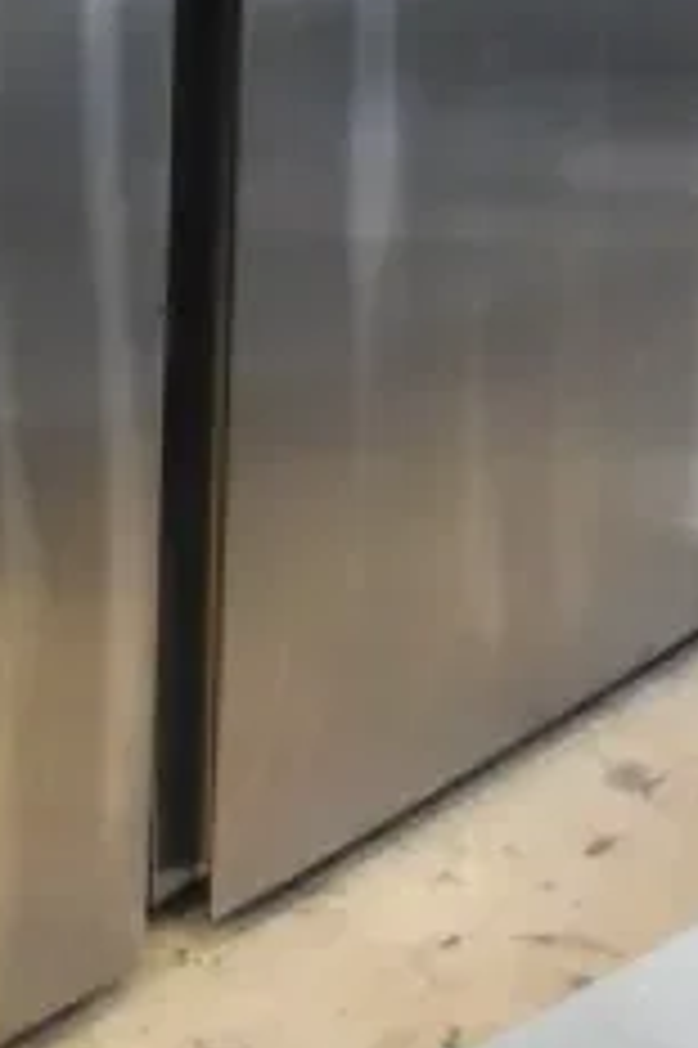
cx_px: -171
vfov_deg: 16.8
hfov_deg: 12.6
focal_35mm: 106
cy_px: -699
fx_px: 3087
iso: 6400
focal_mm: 18
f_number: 5.6
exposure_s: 1/125
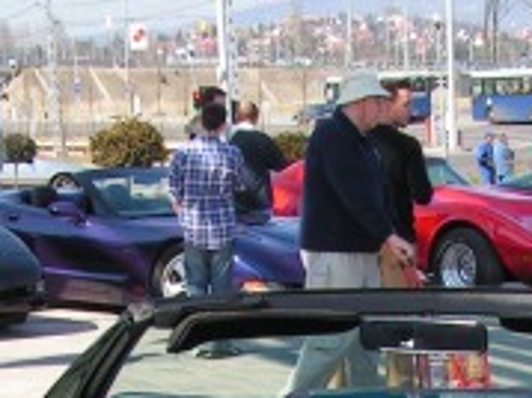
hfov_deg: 14.4
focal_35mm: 136
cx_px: 476
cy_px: 612
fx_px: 2089
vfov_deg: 10.5
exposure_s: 1/200
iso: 50
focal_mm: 6.3
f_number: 5.6
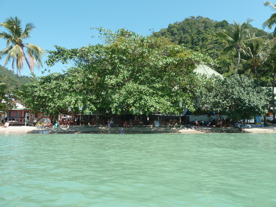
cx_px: 138
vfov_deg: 54.9
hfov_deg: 69.4
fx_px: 199
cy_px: 104
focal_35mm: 25
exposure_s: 1/320
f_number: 4
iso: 80
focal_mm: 4.1
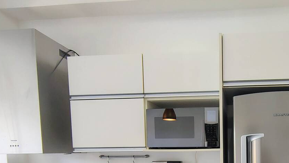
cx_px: 222
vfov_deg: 34.7
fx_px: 230
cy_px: 170
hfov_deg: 60.2
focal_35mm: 30
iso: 311
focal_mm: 2.13
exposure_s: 1/60
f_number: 2.2
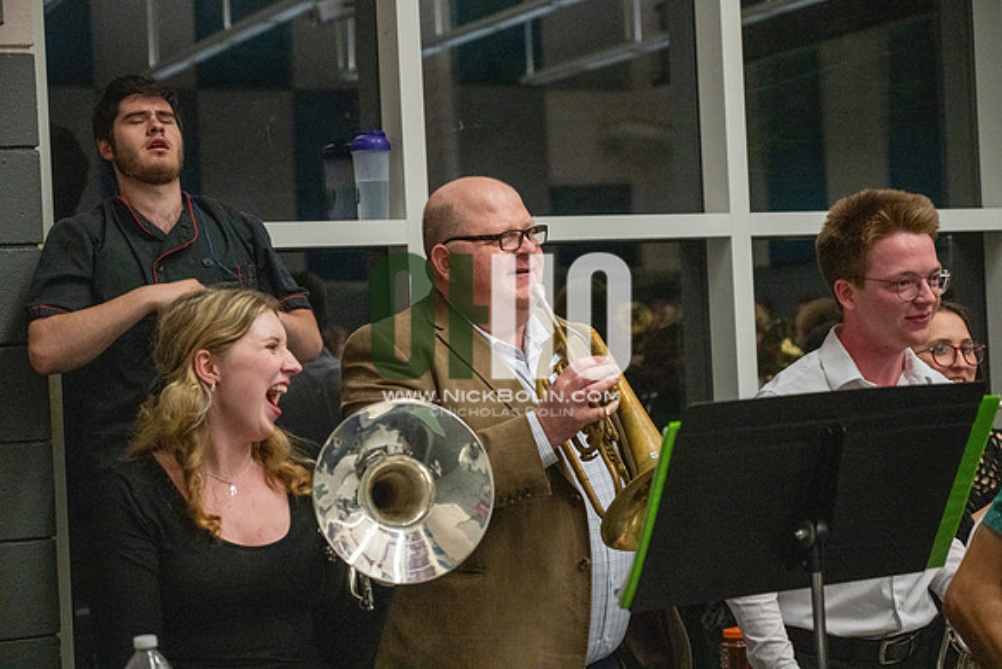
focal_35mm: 70
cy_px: 334
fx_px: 1949
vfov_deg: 19.5
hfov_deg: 28.8
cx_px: 501
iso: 10000
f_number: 4
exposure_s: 1/500
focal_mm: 70
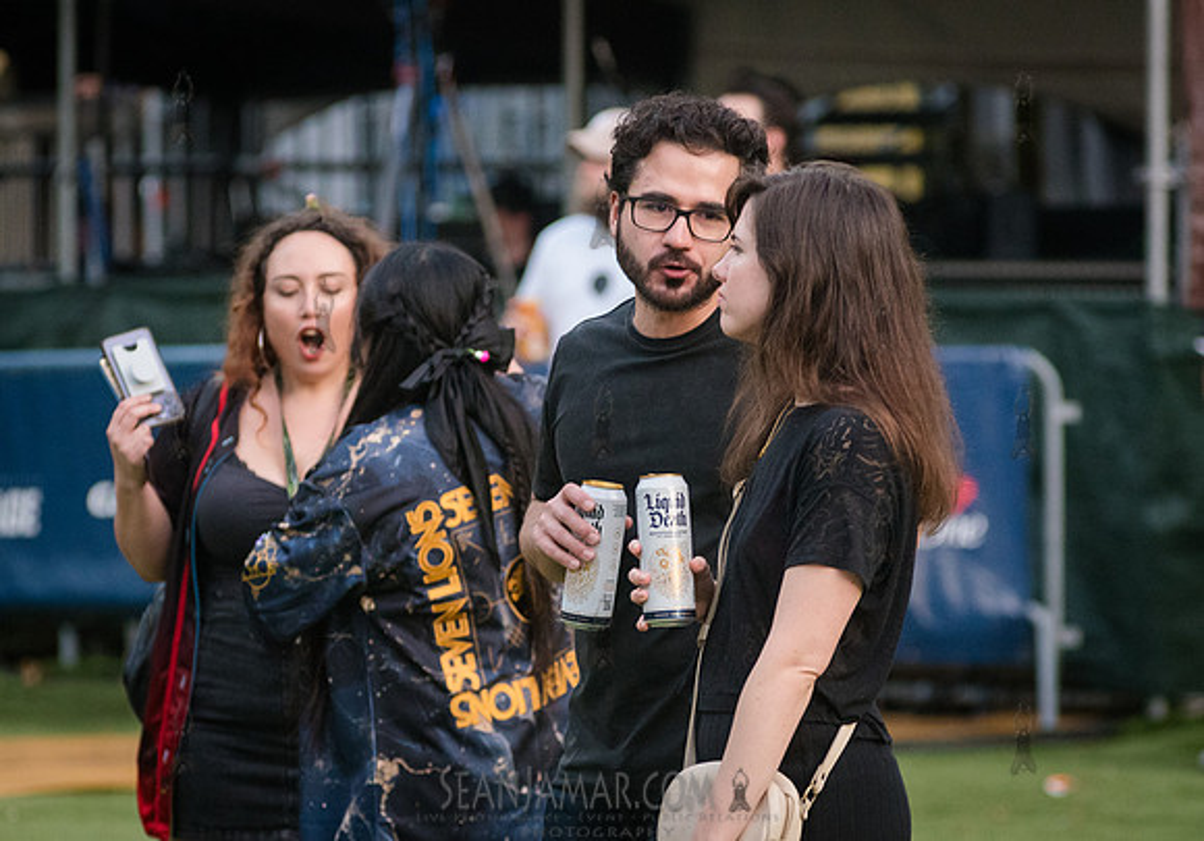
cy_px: 564
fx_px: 7939
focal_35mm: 234
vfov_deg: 6.1
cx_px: 607
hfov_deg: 8.7
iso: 4000
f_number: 4
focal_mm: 155
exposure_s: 1/400
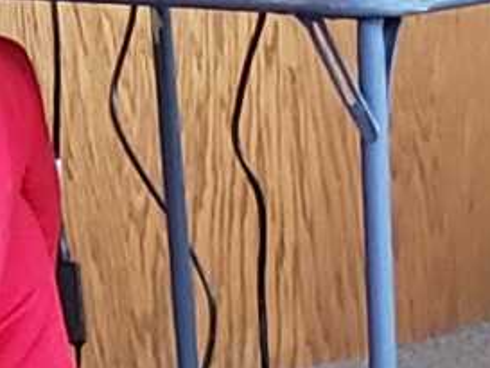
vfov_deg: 6.8
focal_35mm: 195
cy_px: -749
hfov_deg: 9.5
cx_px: -492
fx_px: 2761
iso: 250
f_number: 1.5
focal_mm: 4.3
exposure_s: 1/24
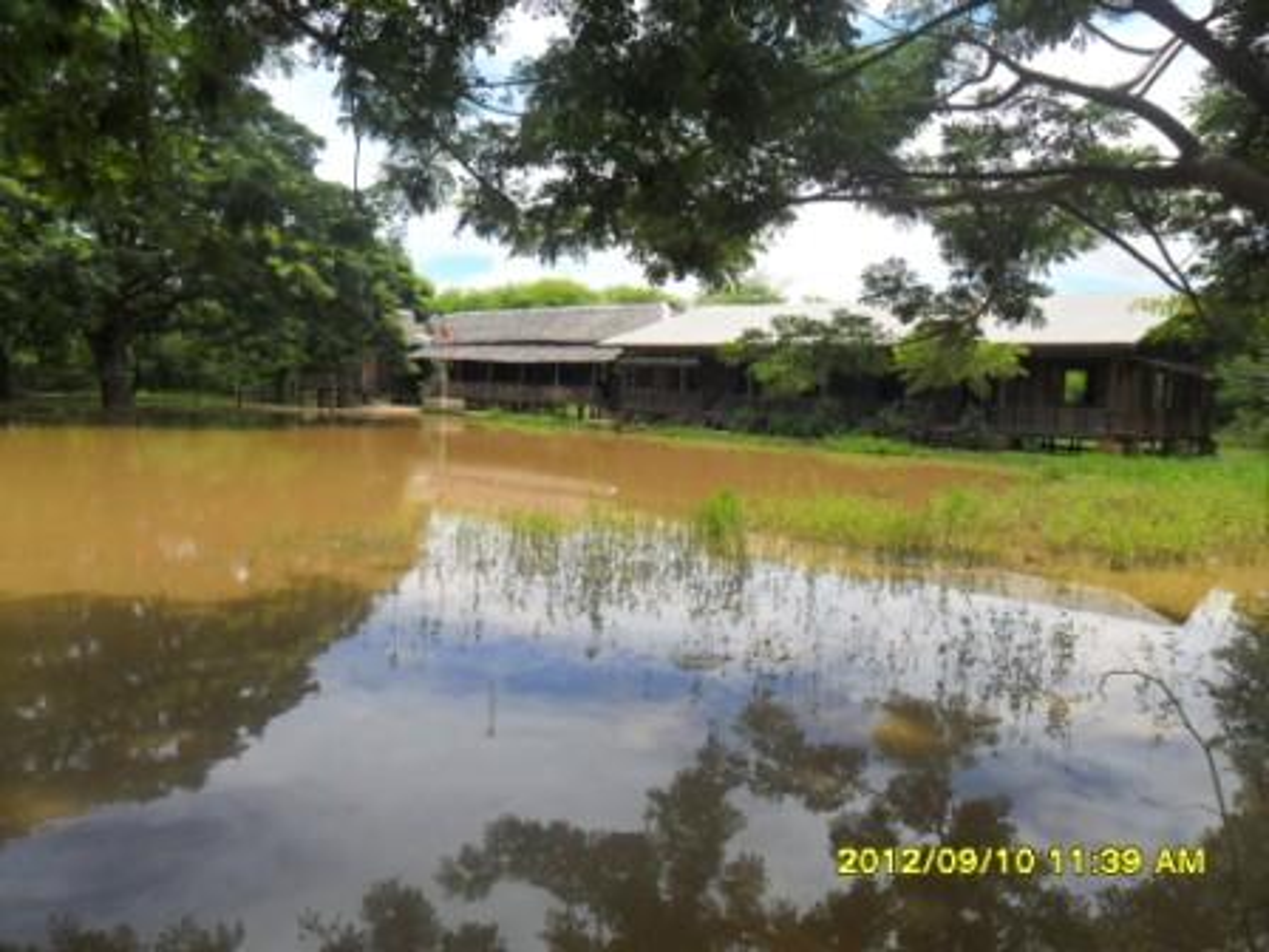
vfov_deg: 51.4
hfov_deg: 65.3
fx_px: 990
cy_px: 476
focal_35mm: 27
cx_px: 634
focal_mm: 4.9
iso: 100
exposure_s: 1/1000
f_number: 3.5
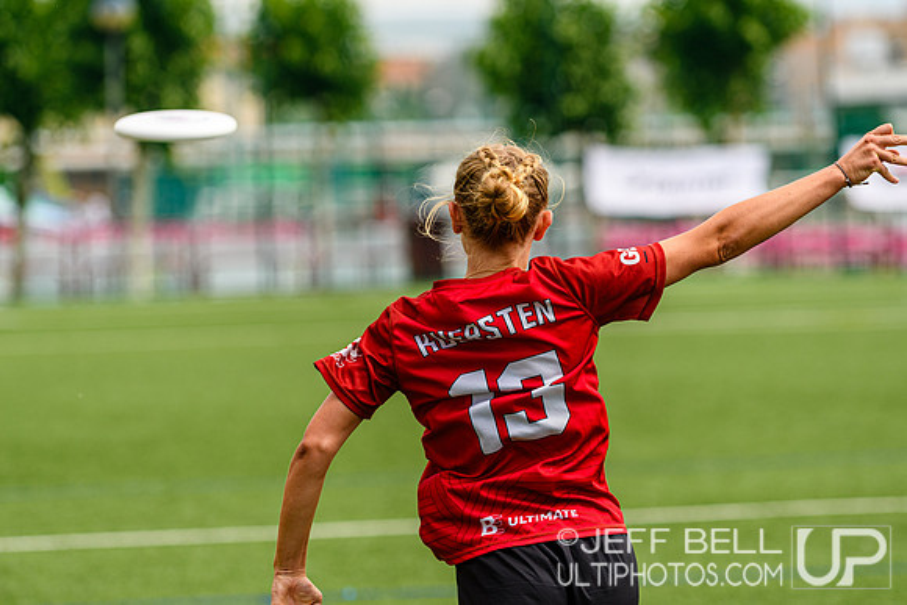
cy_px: 302
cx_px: 454
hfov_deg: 8.6
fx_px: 6048
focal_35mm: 240
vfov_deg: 5.7
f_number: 3.2
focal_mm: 160
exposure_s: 1/1250
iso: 125
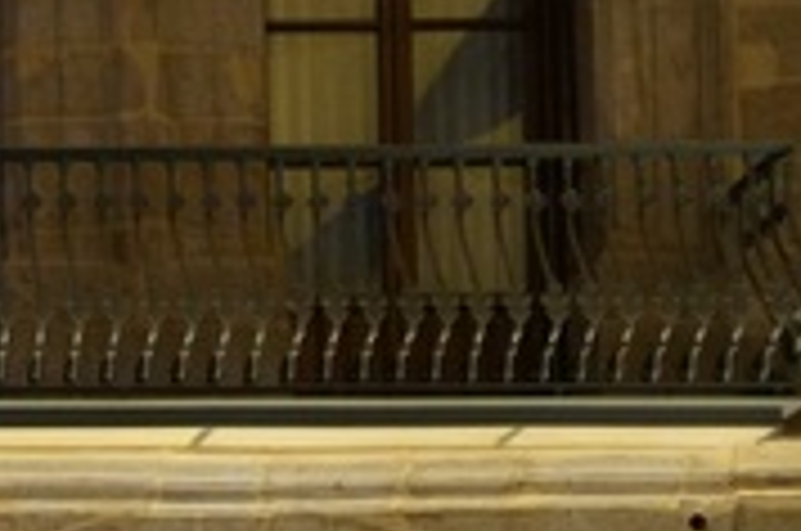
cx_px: -796
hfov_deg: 13.8
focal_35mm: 126
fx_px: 2798
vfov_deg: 9.8
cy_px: 1190
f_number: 2.8
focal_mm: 28
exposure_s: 1/160
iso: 5000
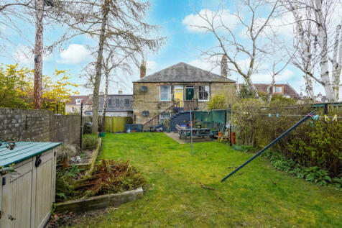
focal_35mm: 16
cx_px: 171
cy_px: 114
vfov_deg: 73.7
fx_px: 152
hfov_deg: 96.8
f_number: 13
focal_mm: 16
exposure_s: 1/160
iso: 800
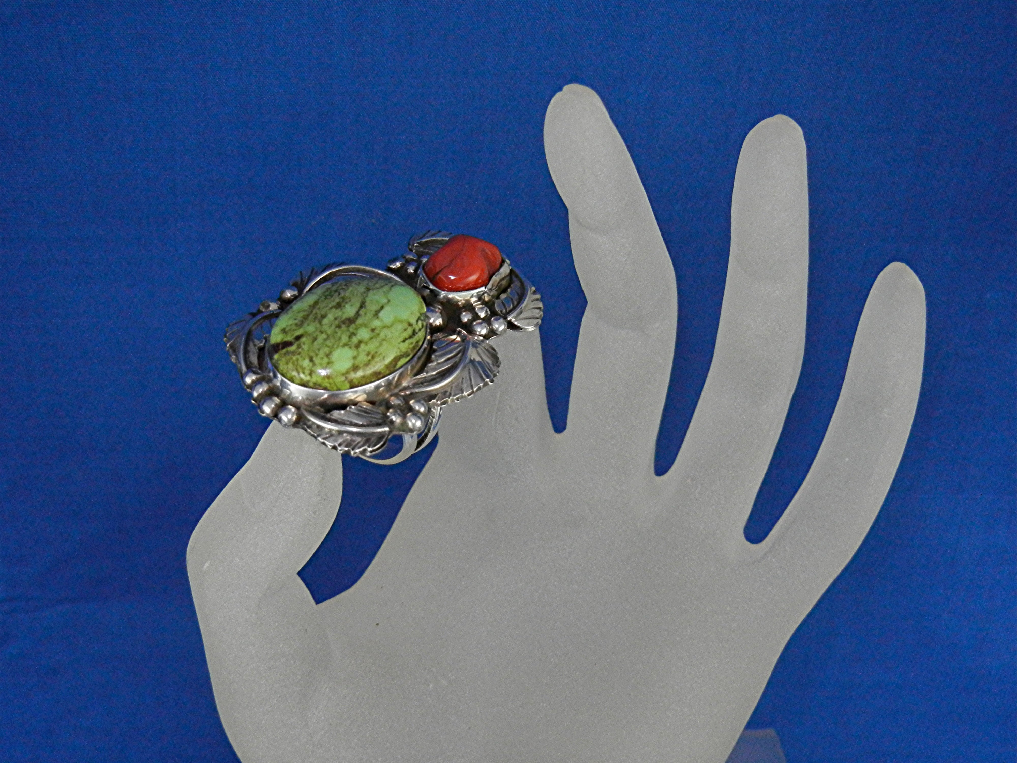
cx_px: 508
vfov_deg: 24.8
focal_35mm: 59
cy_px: 382
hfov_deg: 32.7
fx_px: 1733
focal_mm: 10.6
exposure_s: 1/30
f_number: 8
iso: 800
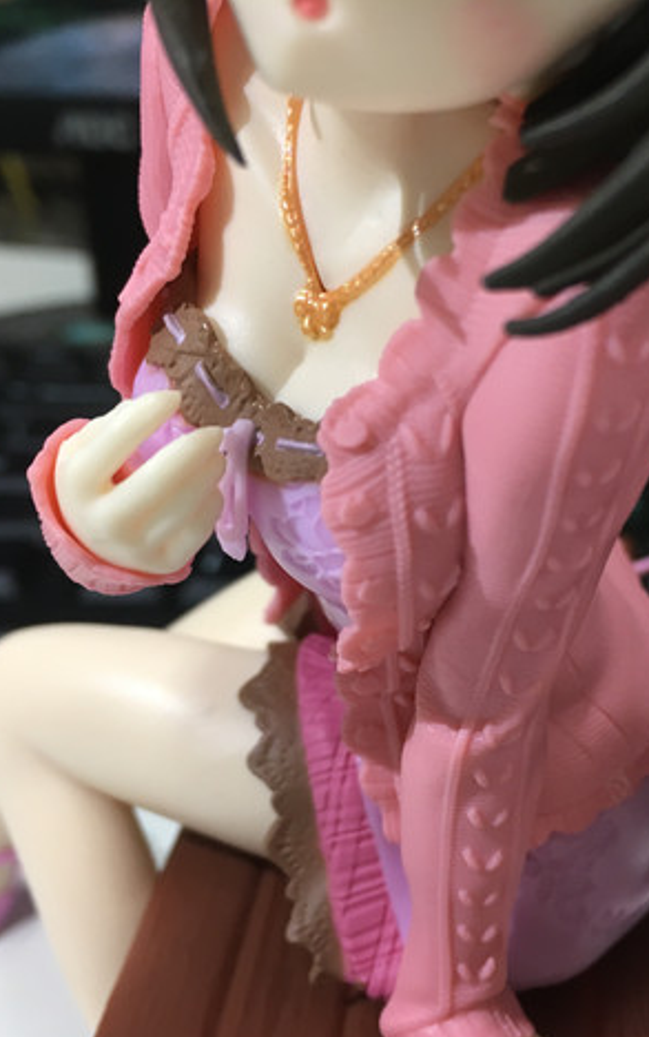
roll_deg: -0.2
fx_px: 1187
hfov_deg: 30.4
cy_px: 530
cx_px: 432
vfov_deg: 47.2
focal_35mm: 42
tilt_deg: -23.3
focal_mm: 4.15
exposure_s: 1/30
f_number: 2.2
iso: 50
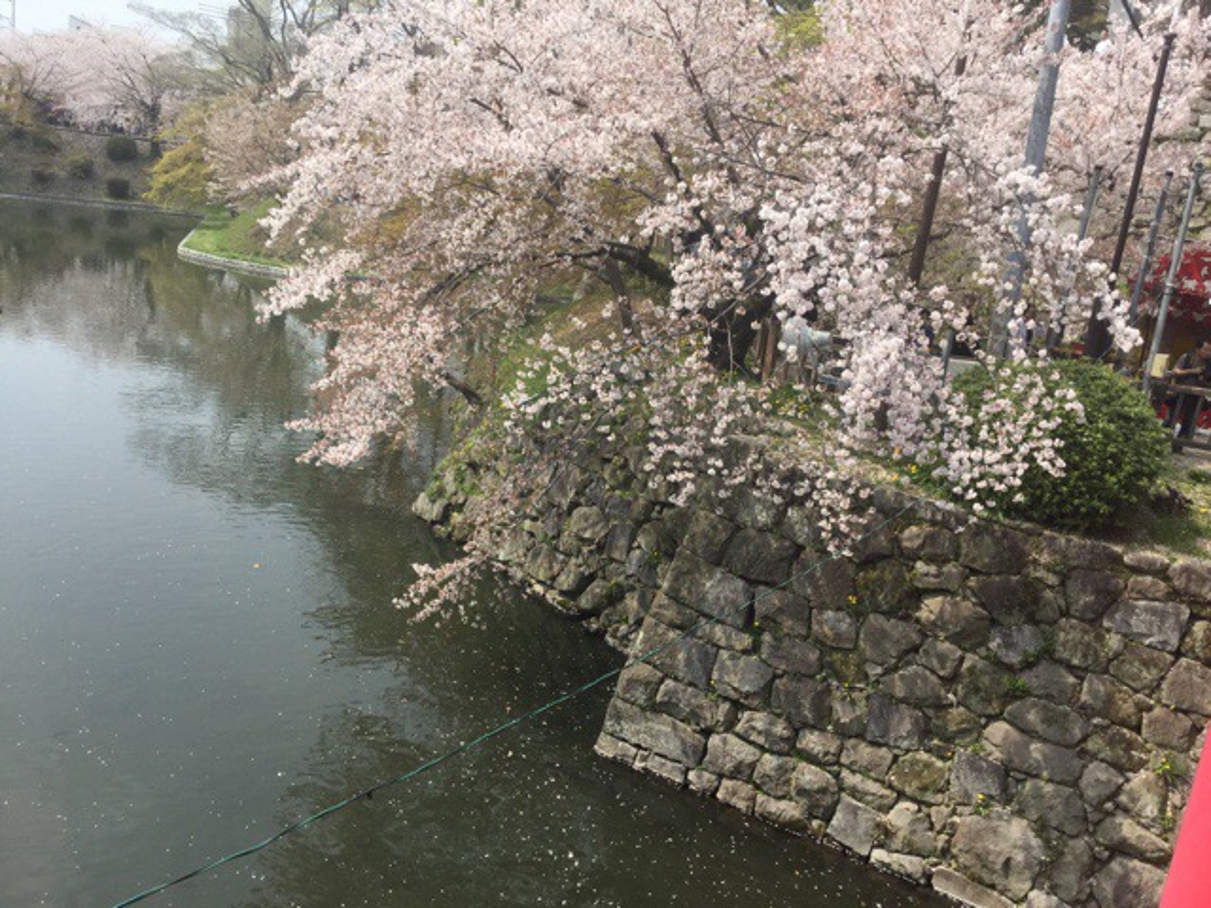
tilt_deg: -14.9
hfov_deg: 58.4
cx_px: 606
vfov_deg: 45.4
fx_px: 1084
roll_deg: -10.2
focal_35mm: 31
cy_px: 454
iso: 25
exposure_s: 1/905
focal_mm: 3.3
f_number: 2.4
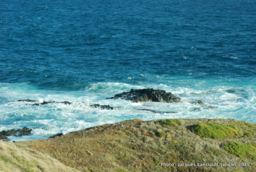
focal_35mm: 105
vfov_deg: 13.1
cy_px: 86
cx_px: 128
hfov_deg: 19.4
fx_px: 748
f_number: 7.1
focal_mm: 70
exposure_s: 1/250
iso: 800
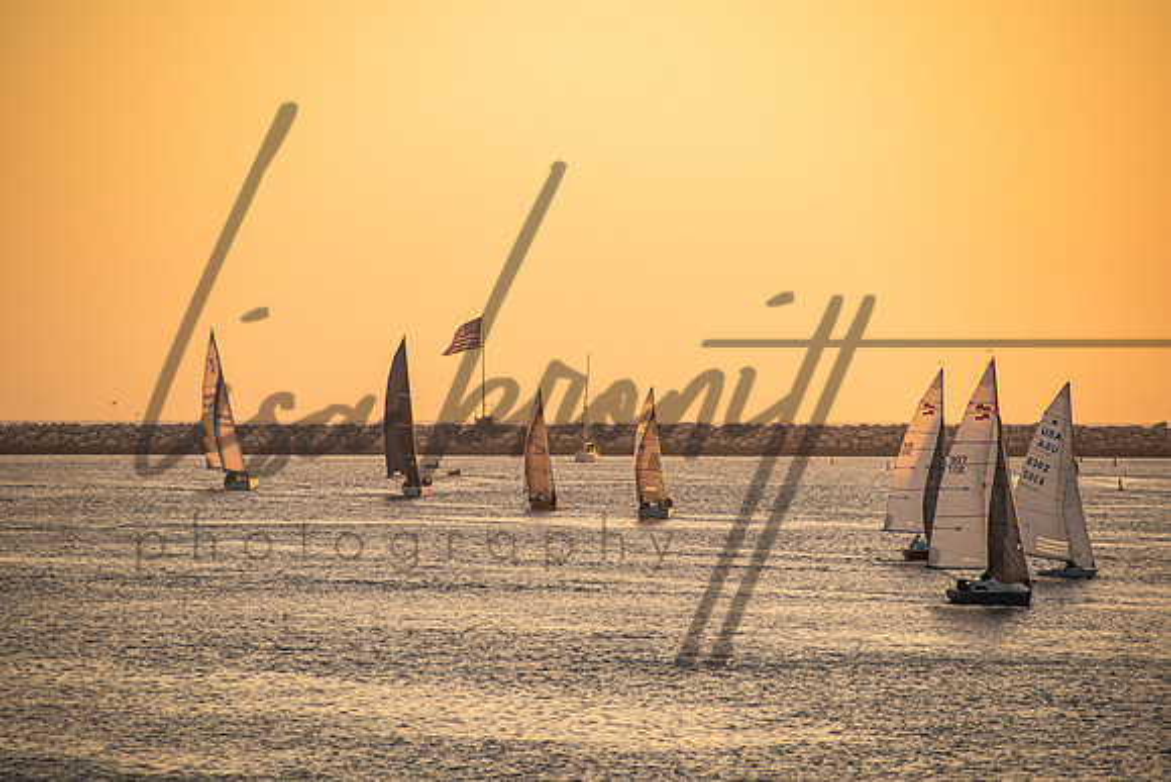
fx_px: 9225
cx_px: 569
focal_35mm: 284
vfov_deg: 4.9
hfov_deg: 7.3
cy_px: 390
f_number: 6.3
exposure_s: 1/100
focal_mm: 180
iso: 400
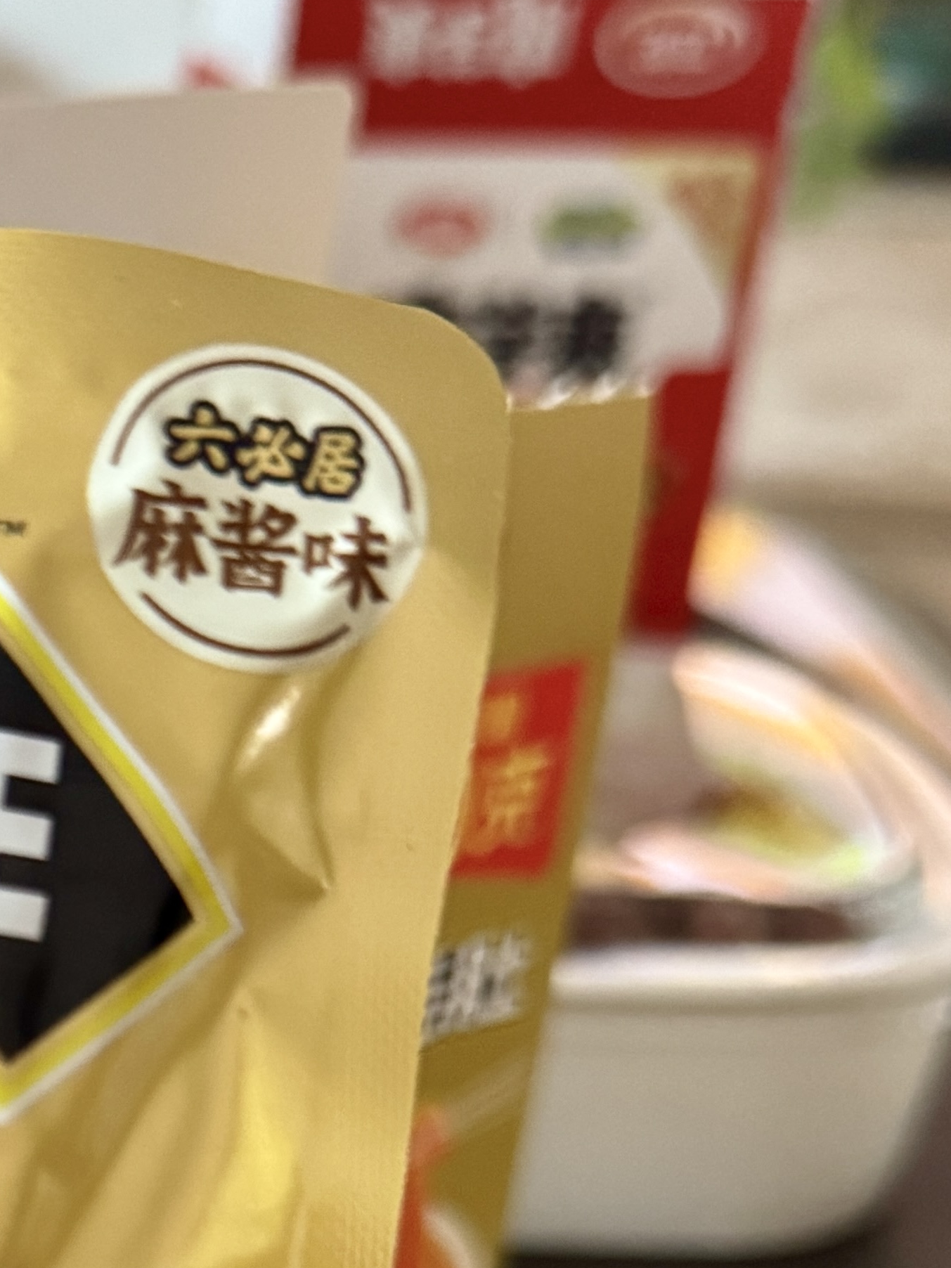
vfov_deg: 23.8
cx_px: -310
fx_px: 2784
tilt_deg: -33.0
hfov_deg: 18.0
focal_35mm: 76
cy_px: 1451
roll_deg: -0.9
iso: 640
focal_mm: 6.76
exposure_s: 1/60
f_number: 1.78
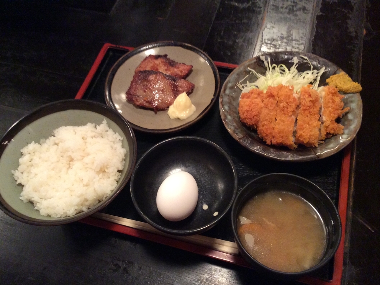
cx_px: 188
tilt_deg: -57.8
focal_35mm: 33
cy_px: 146
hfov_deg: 55.4
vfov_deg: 42.9
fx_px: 362
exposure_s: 1/24
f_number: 2.4
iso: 250
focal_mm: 3.3
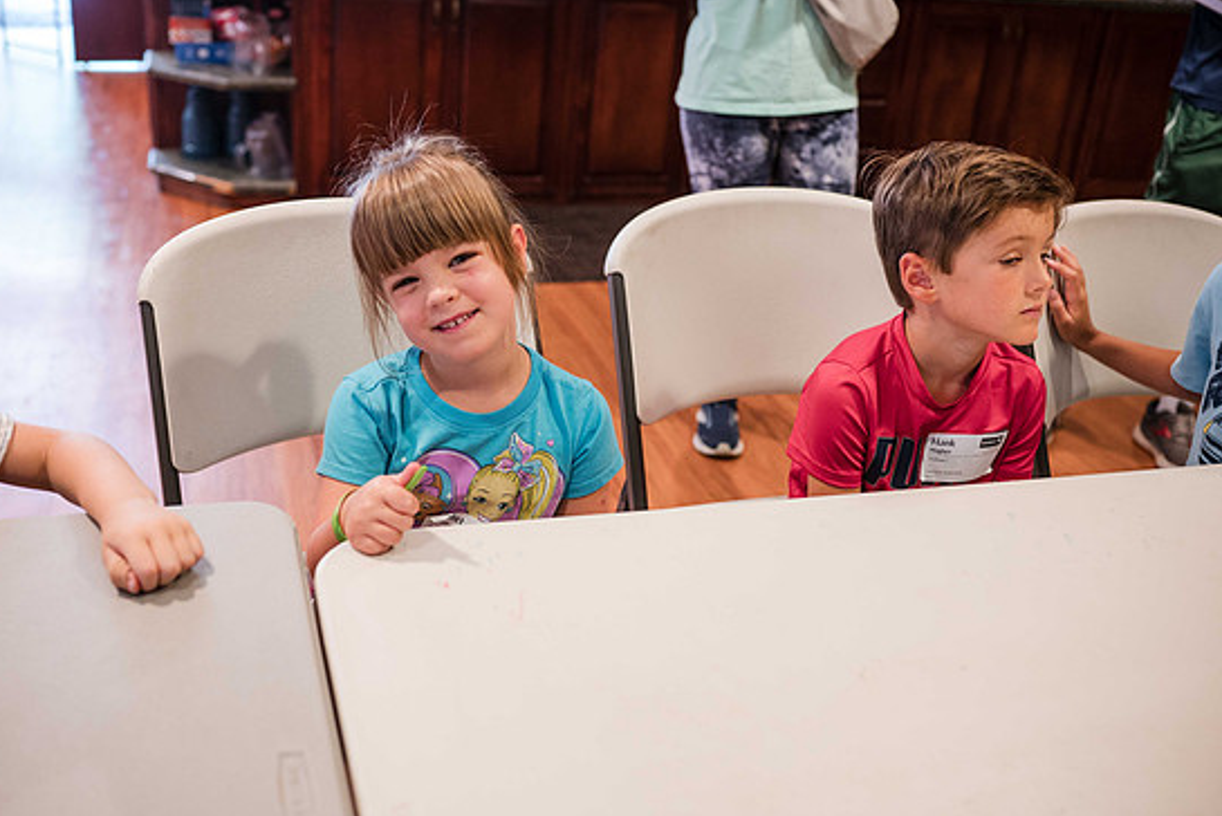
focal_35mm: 39
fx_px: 1324
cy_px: 392
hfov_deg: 49.5
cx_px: 568
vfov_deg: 34.2
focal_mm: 35
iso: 1800
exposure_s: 1/125
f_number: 2.8
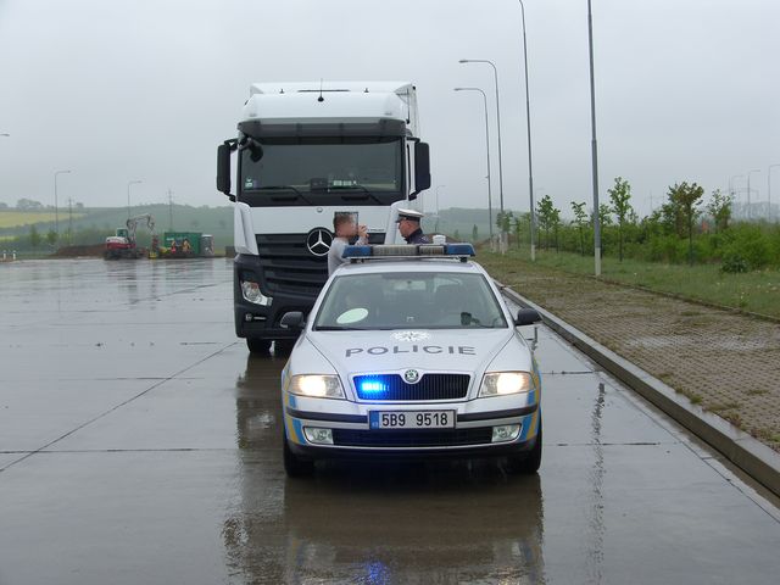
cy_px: 292
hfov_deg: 34.9
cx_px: 390
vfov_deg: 26.6
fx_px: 1239
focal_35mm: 55
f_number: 3.5
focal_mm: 14.2
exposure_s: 1/125
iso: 50
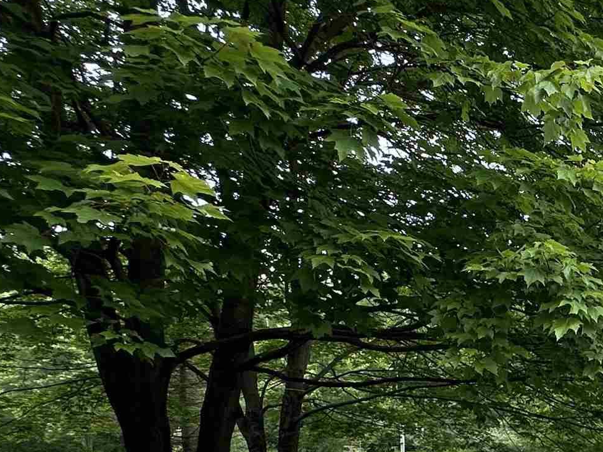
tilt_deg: +0.0
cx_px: 802
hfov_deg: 31.8
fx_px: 767
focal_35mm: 44
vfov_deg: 30.5
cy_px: 456
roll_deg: +0.3
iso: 40
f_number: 2.2
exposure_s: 1/342
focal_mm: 2.22
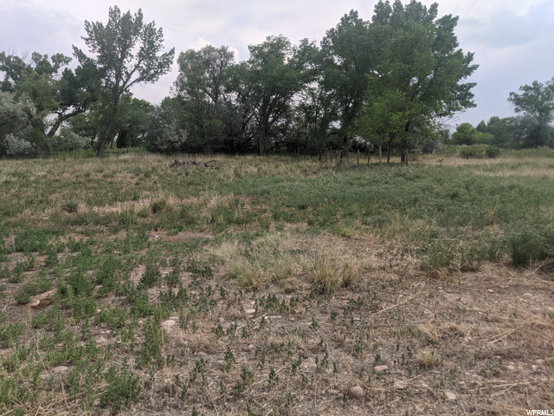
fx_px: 432
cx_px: 277
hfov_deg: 65.3
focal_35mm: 27
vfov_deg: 51.4
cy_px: 208
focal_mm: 4.44
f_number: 1.8
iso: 50
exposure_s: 1/3906
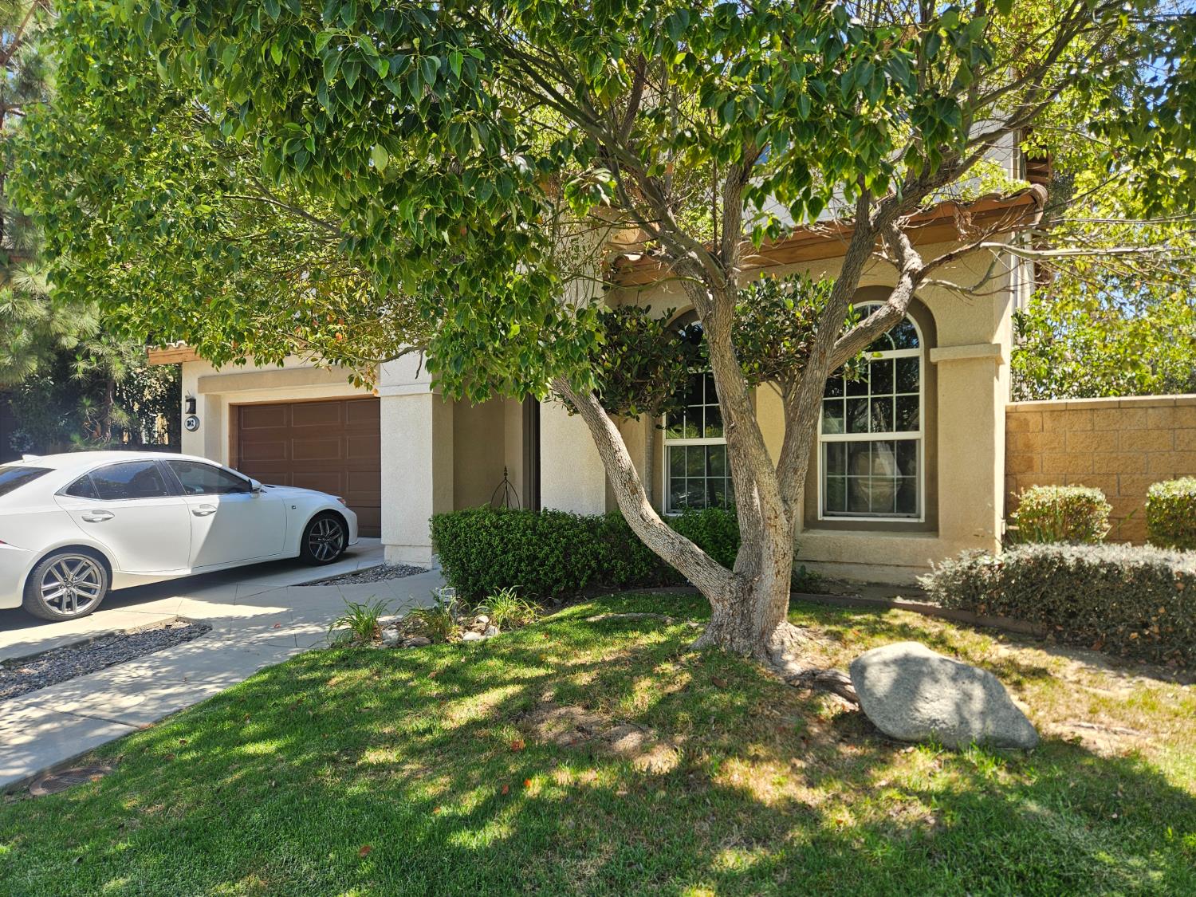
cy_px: 448
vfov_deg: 58.9
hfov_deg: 73.9
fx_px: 795
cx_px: 598
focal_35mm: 23
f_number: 1.8
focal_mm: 5.4
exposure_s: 1/363
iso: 25
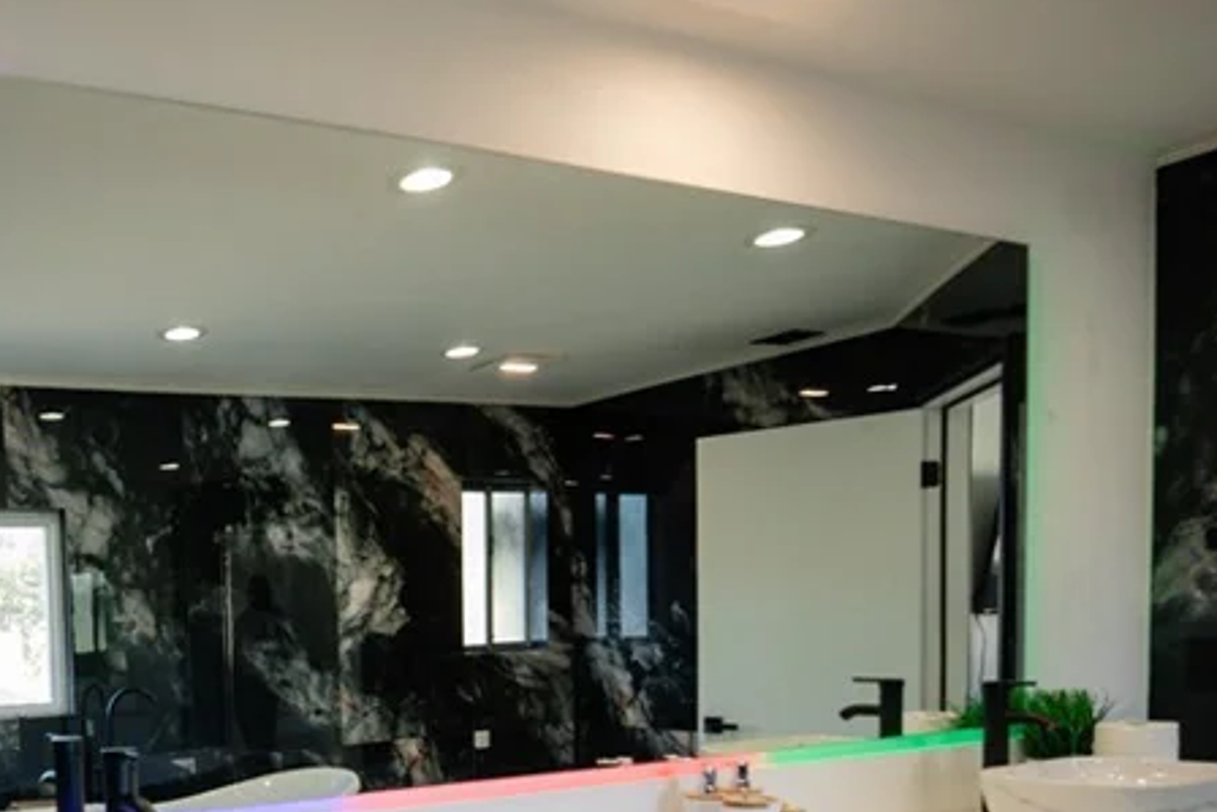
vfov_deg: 38.4
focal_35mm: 32
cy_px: 724
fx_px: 1082
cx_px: 103
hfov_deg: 51.3
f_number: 4
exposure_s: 1/160
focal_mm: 14
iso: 800
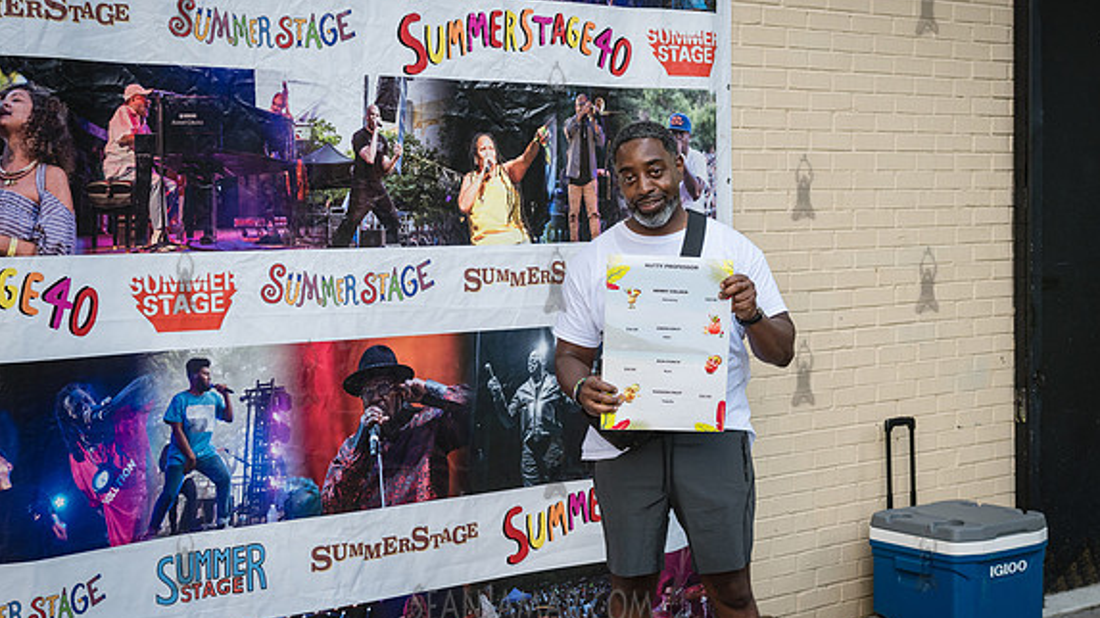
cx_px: 571
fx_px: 1575
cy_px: 296
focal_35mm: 54
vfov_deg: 22.2
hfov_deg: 38.5
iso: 1000
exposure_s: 1/500
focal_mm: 42
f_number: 4.5
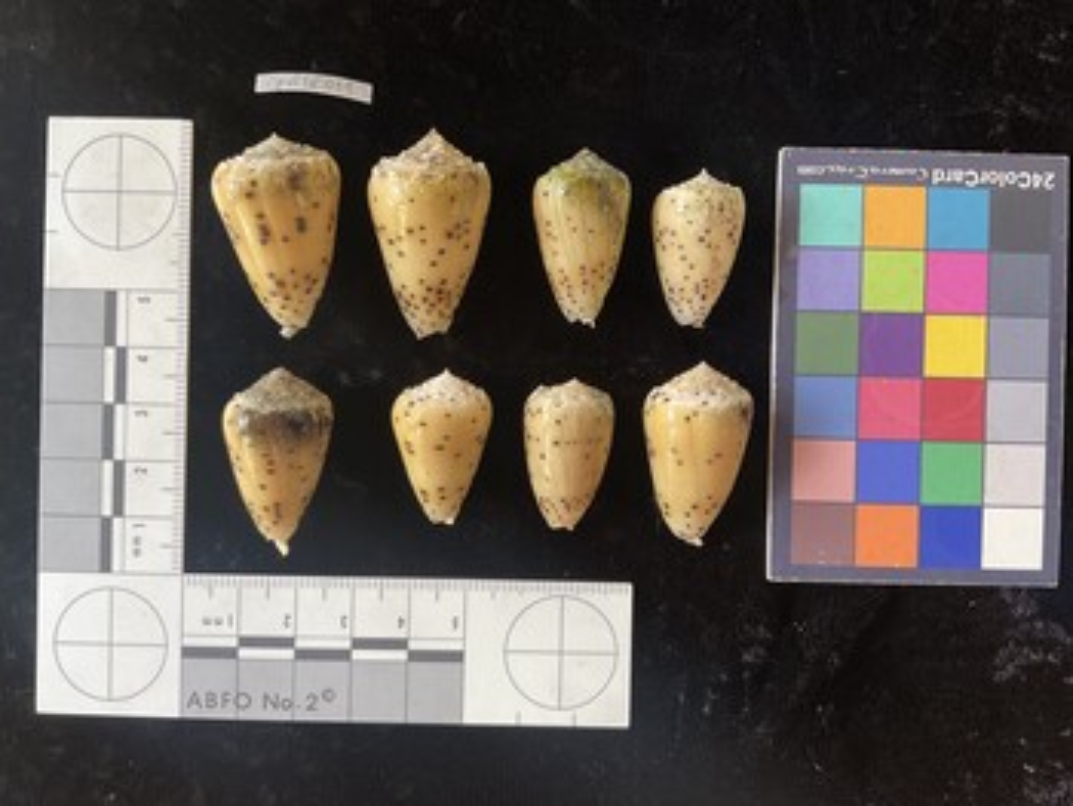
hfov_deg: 61.6
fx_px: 900
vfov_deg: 48.3
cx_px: 536
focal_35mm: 29
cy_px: 403
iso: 40
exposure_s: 1/60
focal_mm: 3
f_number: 1.8
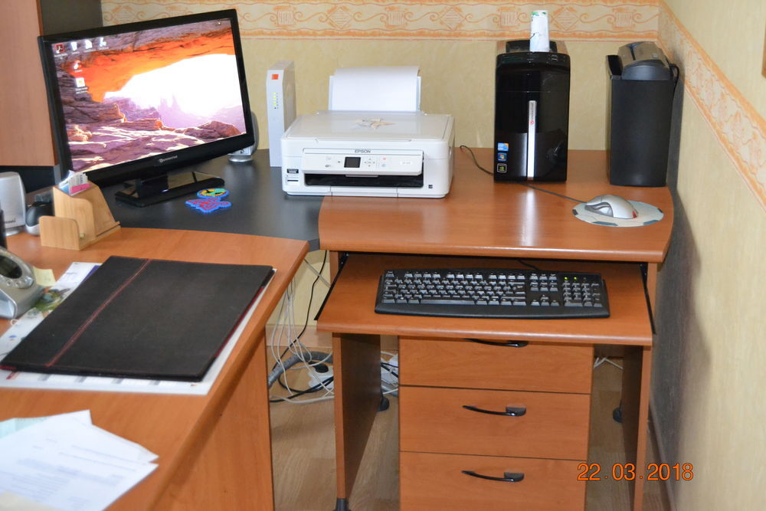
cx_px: 383
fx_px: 1213
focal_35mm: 57
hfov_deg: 35.0
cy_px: 256
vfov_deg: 23.8
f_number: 4.8
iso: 3200
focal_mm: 38
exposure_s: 1/60
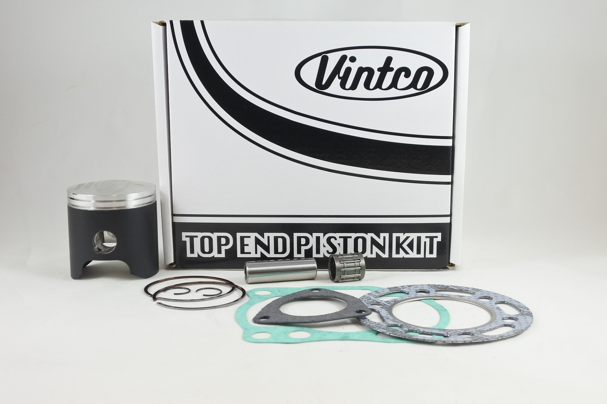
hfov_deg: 49.6
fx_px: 657
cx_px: 304
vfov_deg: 34.2
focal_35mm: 39
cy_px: 202
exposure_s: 1/125
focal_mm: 14.7
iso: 560
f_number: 4.2
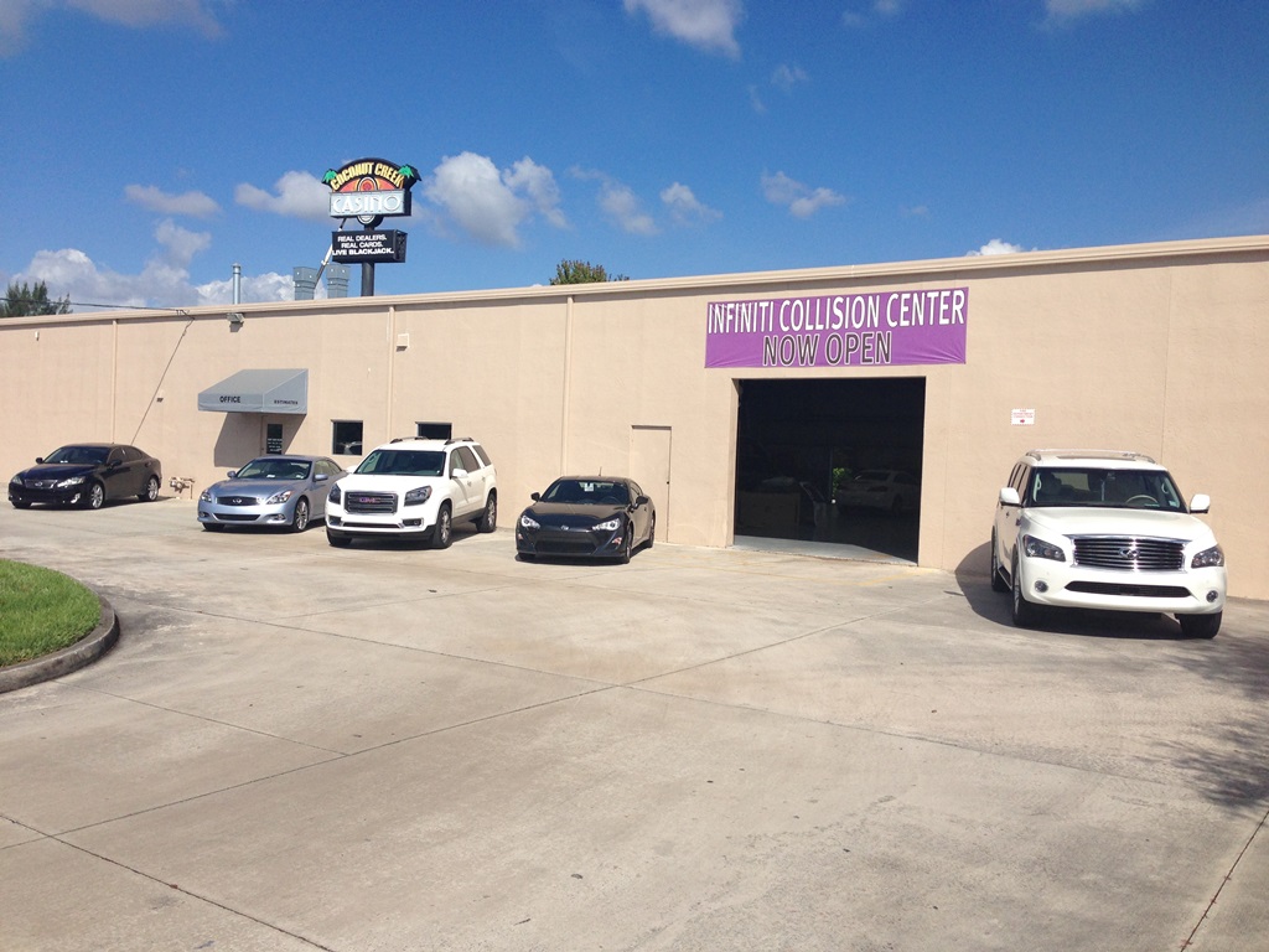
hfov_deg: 55.4
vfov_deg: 42.9
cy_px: 476
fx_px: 1210
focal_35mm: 33
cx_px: 634
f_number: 2.4
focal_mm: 4.12
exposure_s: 1/3012
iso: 50
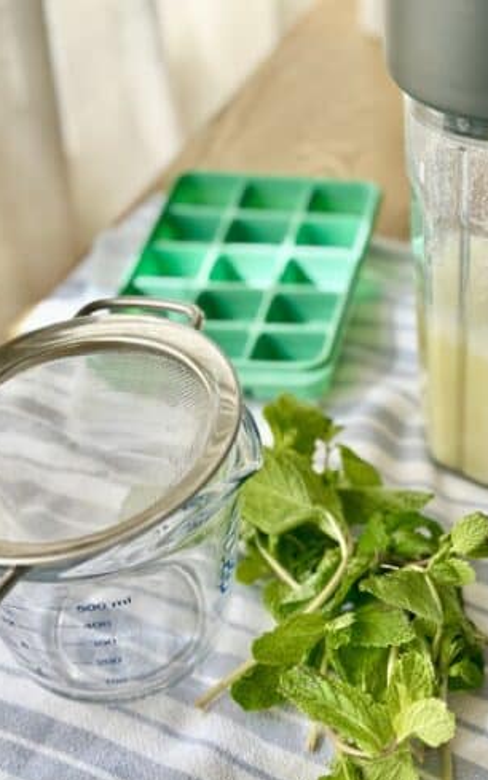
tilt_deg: -41.0
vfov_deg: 38.9
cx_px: 289
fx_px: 1106
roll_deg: +2.8
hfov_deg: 24.9
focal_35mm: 52
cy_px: 397
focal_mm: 6.86
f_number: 1.78
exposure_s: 1/1414
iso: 80
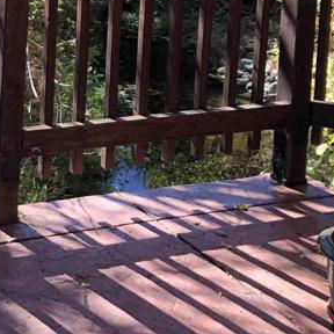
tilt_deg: -6.8
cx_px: -122
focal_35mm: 88
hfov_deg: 18.2
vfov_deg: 18.3
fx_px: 961
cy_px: -110
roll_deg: -1.9
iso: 20
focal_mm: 4
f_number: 1.8
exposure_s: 1/173
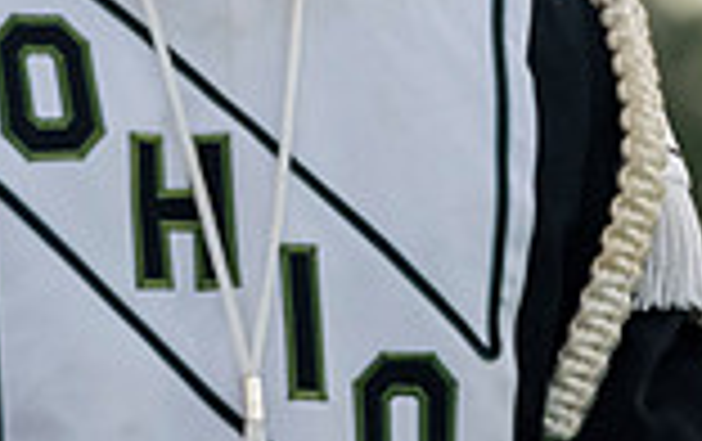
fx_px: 13067
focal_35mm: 682
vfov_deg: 1.9
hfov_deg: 3.1
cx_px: 518
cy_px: -380
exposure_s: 1/2500
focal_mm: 180
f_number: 4.5
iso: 5000
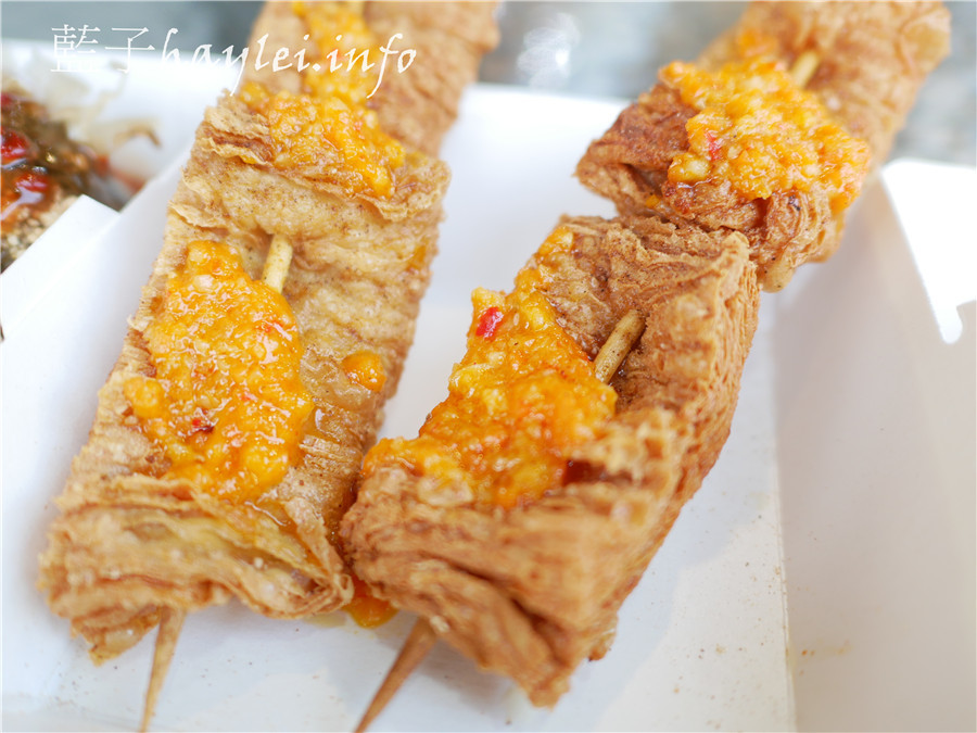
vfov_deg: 46.8
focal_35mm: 30
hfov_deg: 60.0
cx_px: 488
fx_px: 847
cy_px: 366
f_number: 2
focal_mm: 15
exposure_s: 1/160
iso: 200
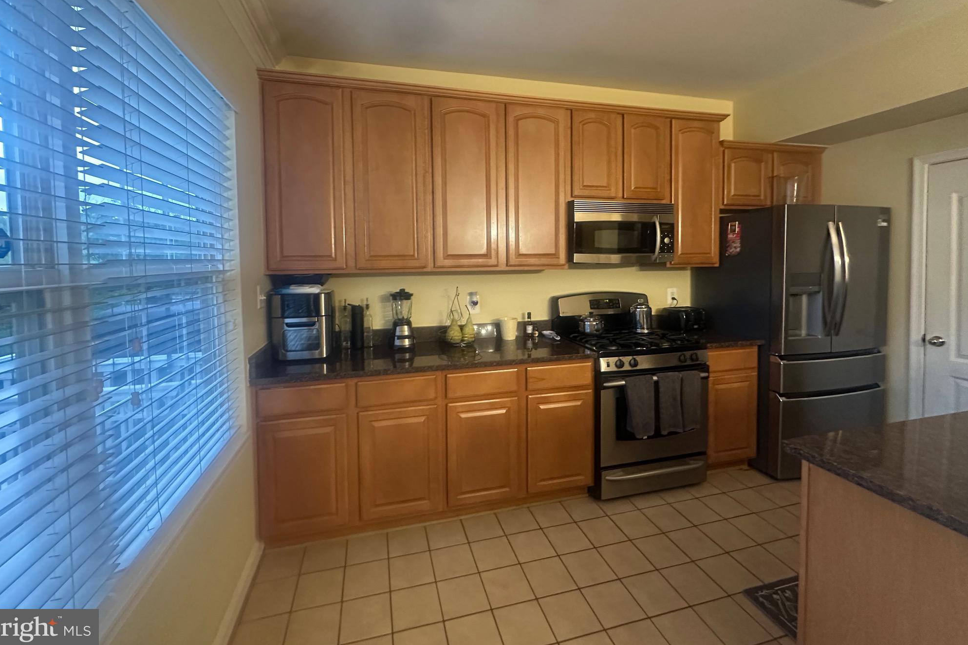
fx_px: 403
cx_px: 476
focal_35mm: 15
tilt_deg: -2.0
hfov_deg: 100.4
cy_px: 275
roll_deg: +0.7
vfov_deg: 76.8
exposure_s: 1/60
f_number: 2.2
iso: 800
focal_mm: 2.22
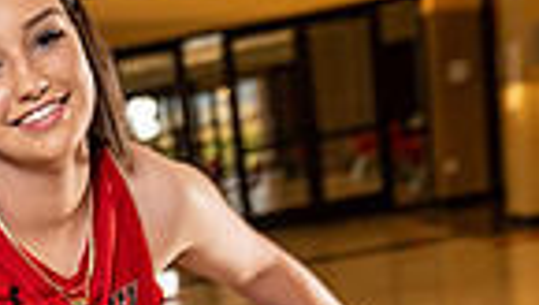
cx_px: 41
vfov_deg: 9.9
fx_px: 1531
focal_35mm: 107
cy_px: 748
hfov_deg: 19.5
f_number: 3.2
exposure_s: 1/250
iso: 320
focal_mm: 33
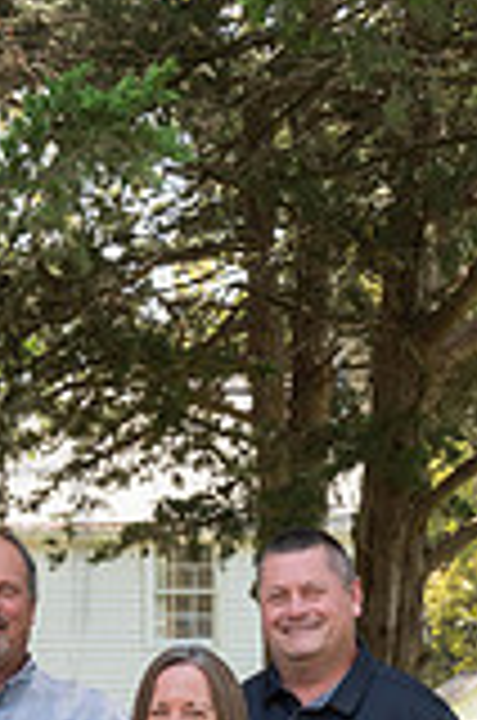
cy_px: 981
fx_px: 2814
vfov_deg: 13.9
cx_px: -104
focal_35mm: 141
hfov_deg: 9.5
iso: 500
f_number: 10
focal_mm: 50
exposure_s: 1/160
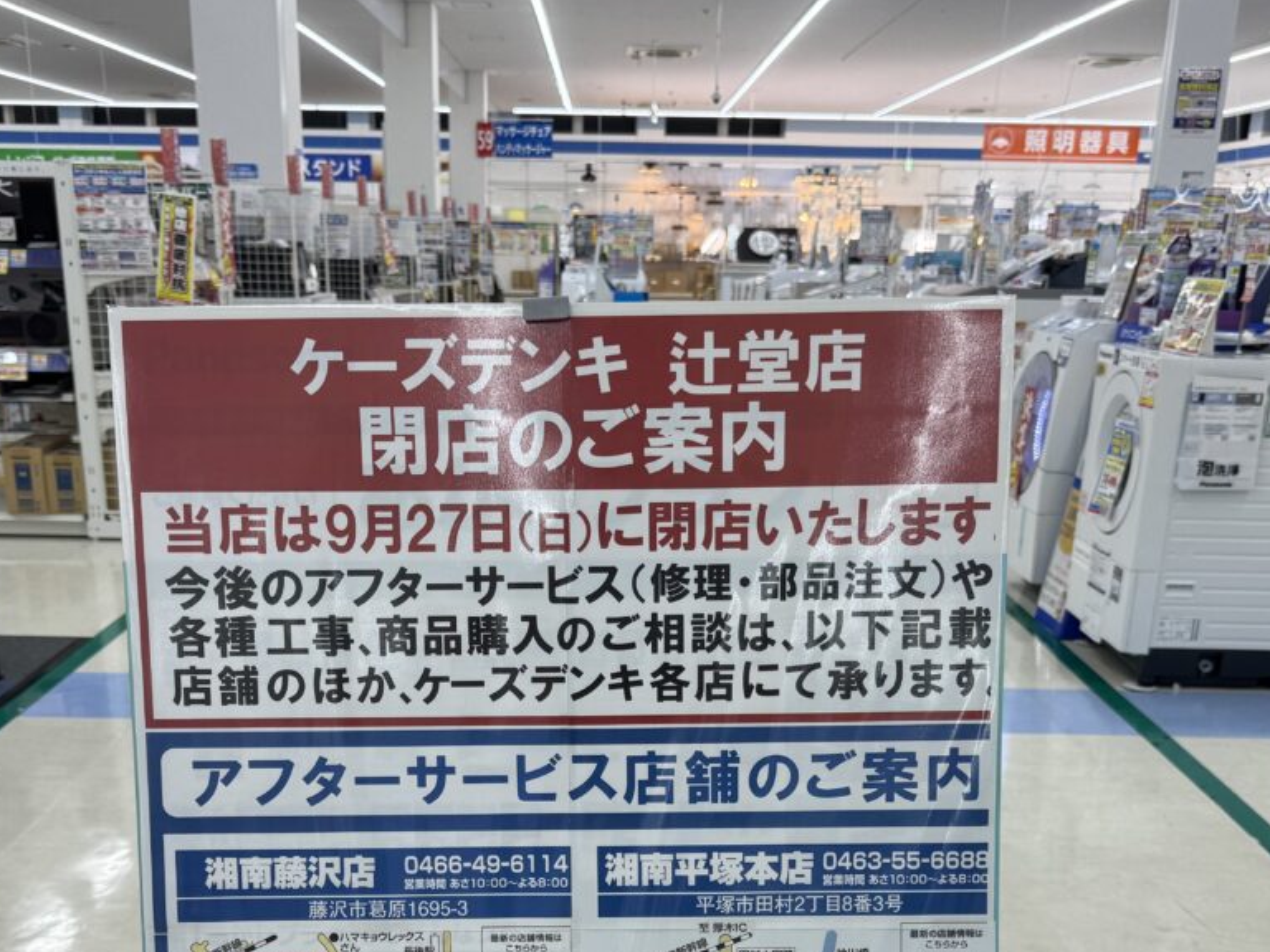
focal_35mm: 40
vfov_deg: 34.7
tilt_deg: -19.7
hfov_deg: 46.8
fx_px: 1468
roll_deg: -0.8
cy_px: 778
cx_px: 623
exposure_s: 1/237
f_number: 1.78
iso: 64
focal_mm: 6.76
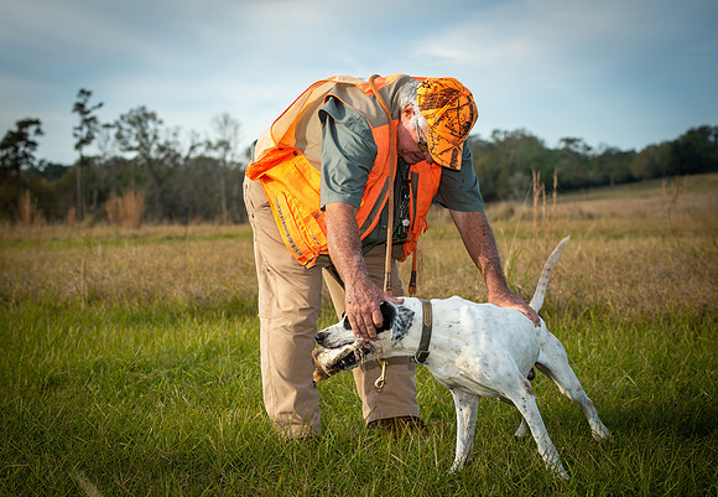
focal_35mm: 86
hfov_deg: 23.5
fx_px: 1728
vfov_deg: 16.3
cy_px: 234
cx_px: 332
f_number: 5.6
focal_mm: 78
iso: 100
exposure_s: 1/320
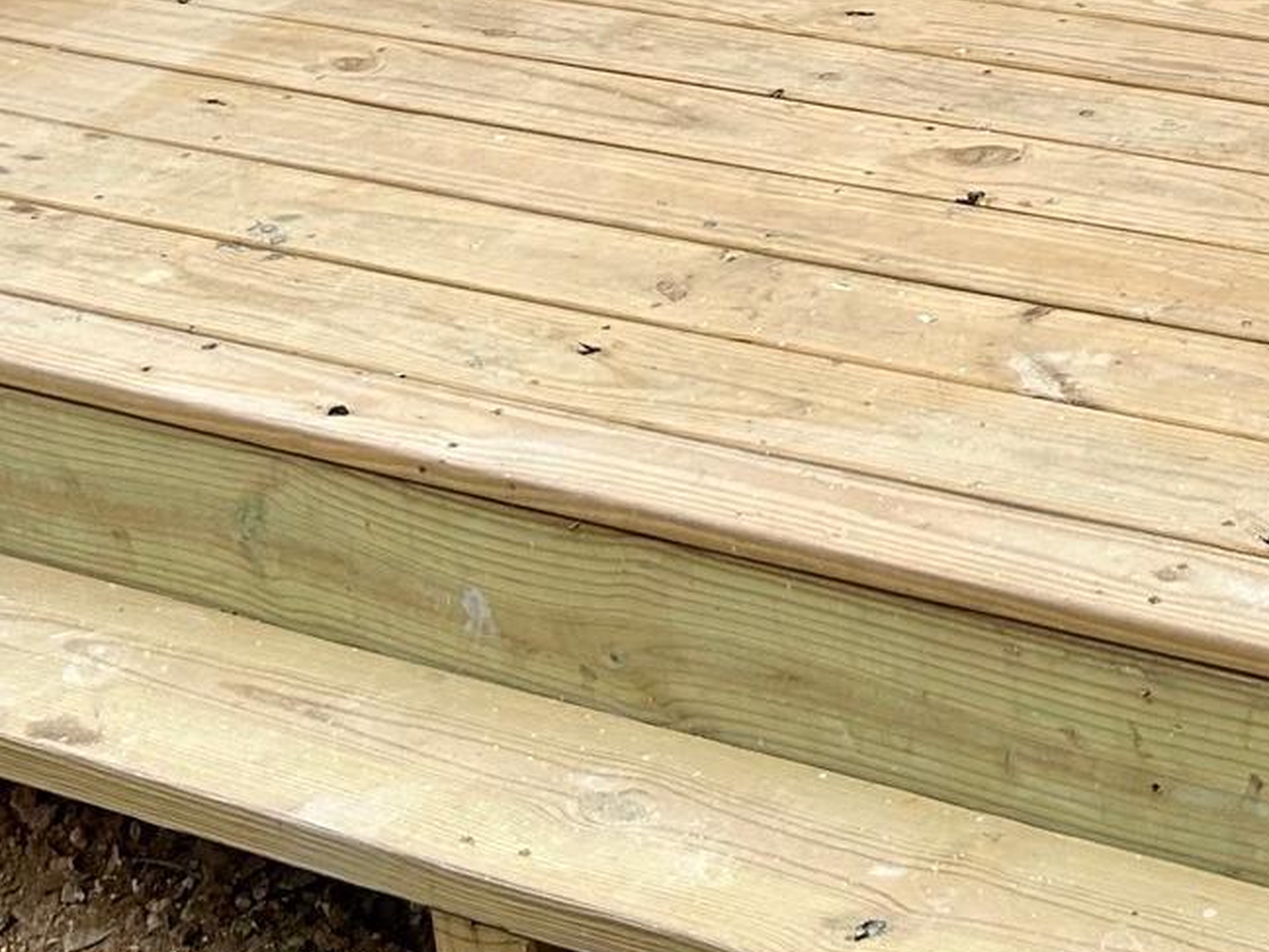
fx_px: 3007
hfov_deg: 22.3
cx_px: 1439
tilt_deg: -14.0
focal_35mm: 82
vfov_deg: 16.8
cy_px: -334
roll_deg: +0.8
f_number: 1.5
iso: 125
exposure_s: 1/98
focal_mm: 5.7
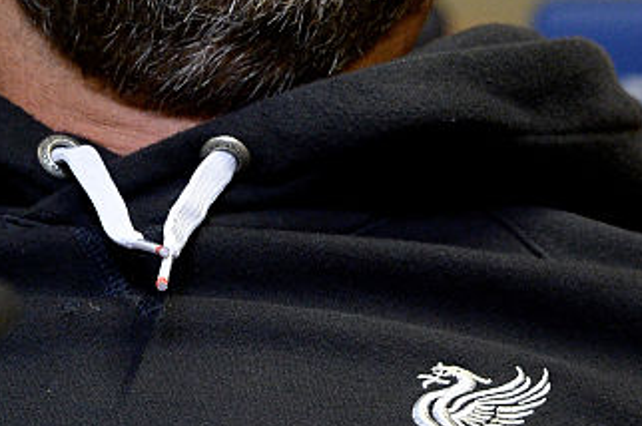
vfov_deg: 0.7
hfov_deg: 1.1
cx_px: 231
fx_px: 34044
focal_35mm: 1911
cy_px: -144
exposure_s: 1/160
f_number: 4
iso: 2000
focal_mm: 600
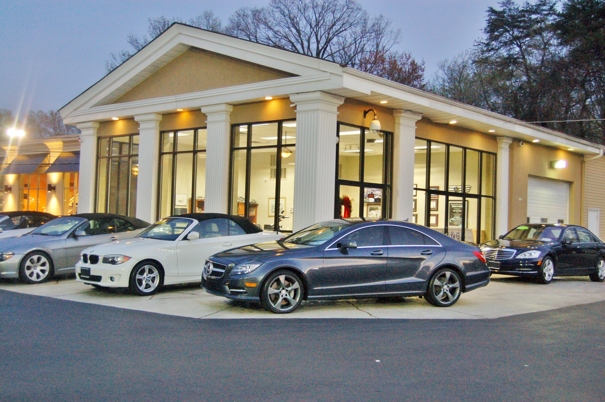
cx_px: 302
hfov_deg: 43.6
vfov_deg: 29.8
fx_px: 756
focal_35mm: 45
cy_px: 201
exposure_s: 1/20
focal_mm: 30
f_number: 4.2
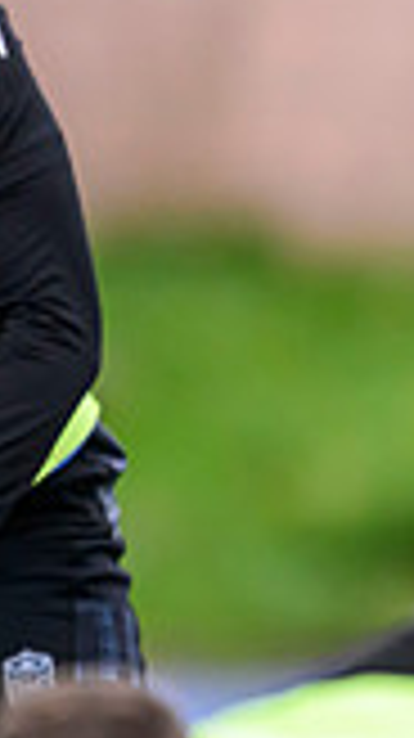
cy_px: 323
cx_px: 1395
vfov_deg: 0.9
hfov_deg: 0.5
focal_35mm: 2410
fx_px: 47130
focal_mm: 560
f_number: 4
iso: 2500
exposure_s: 1/1600
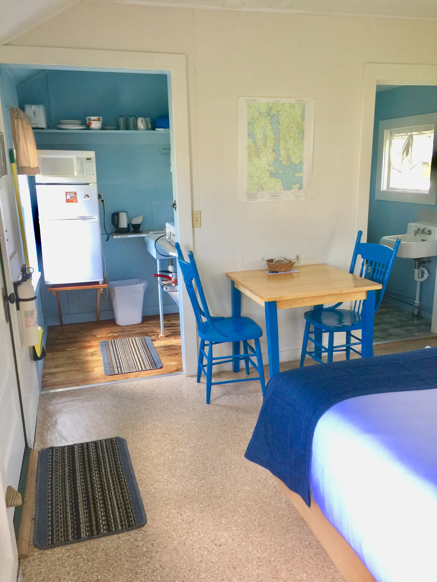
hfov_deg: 48.2
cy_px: 291
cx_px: 218
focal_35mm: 29
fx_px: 488
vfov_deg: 61.7
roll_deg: +0.8
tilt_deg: -12.3
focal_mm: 4.15
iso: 40
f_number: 2.2
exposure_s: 1/30
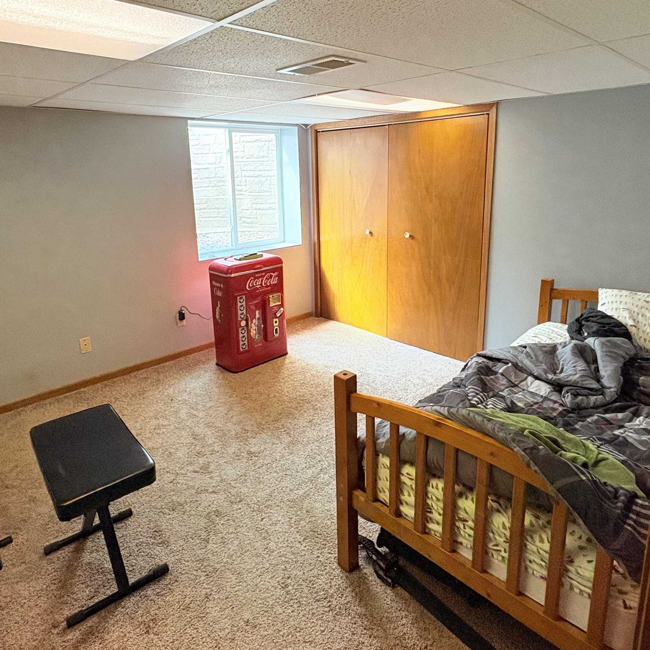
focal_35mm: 22
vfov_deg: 69.0
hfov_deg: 69.6
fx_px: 467
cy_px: 263
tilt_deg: -11.9
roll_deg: +1.3
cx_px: 324
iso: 320
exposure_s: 1/120
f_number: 2.2
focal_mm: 2.22
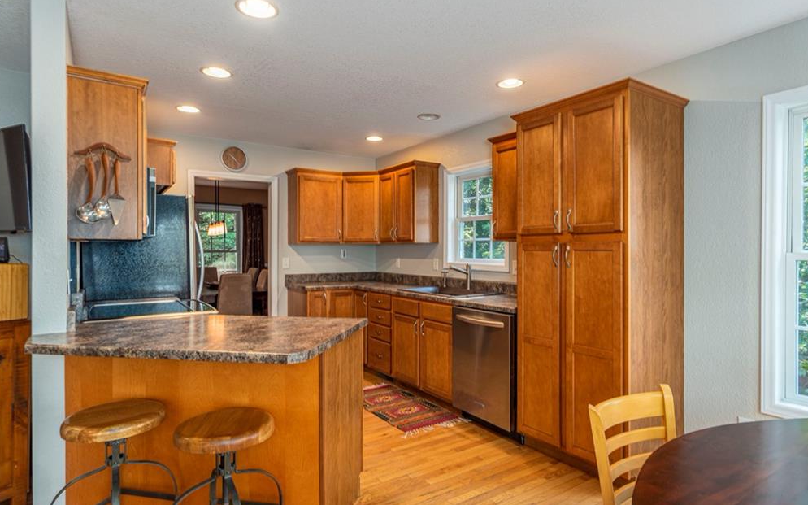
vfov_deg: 57.2
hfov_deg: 82.3
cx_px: 404
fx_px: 462
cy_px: 260
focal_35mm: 21
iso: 200
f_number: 8
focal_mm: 20
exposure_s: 1/25
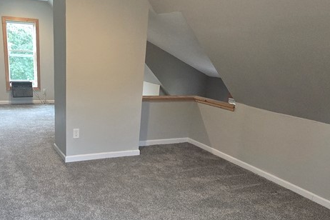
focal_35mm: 30
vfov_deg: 43.1
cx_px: 119
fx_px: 275
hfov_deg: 60.9
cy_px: 143
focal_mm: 2.2
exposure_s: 1/60
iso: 400
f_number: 2.2
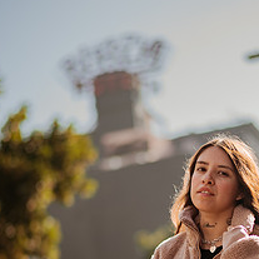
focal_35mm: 107
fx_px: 906
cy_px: 233
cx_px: 179
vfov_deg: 16.1
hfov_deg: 16.2
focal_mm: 58
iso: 50
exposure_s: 1/2500
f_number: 1.4
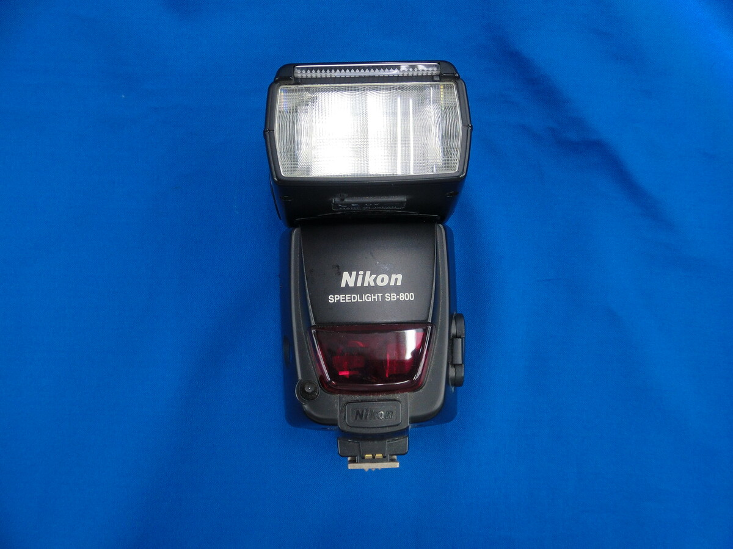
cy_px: 274
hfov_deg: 52.6
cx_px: 366
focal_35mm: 35
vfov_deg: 40.7
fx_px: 741
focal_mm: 6.1
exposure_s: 1/60
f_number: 3.2
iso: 200
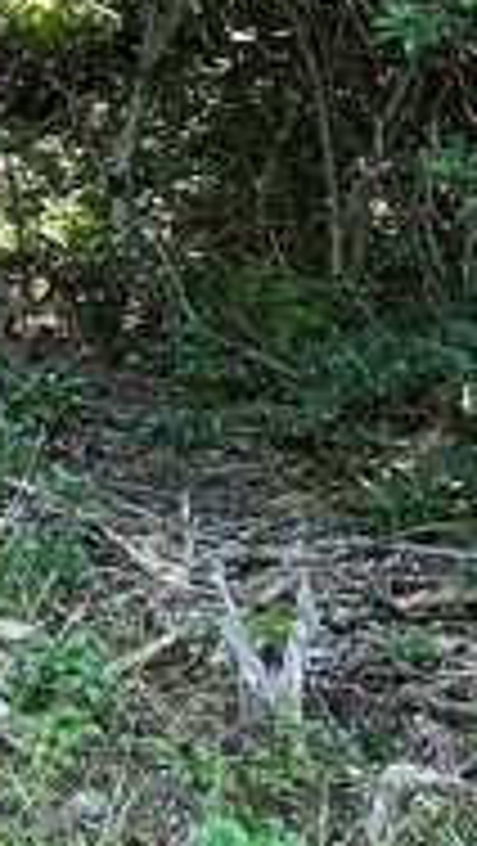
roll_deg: +2.6
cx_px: -783
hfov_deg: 9.6
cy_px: 230
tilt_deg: -6.3
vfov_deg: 19.9
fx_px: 2402
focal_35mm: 107
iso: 125
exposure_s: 1/139
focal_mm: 6.86
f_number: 1.78
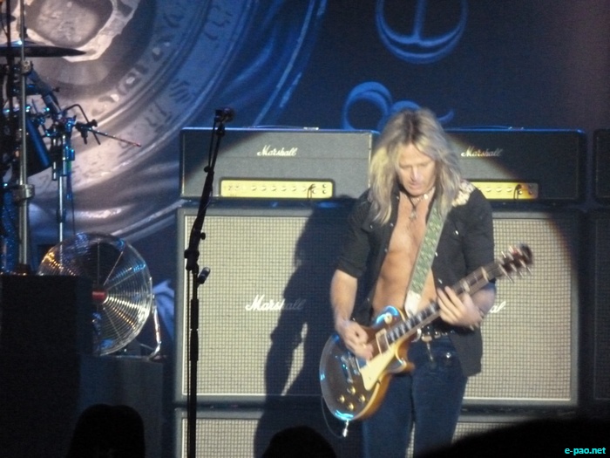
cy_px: 229
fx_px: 6767
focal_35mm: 384
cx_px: 305
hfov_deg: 5.2
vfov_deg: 3.9
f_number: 5.9
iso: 1250
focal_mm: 68.8
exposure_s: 1/30
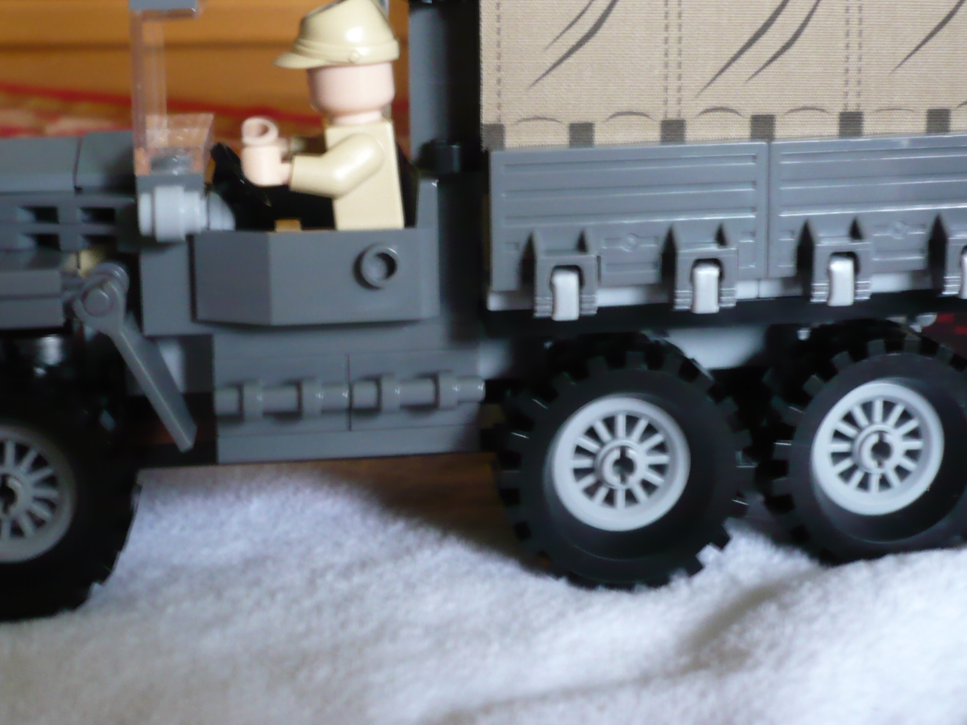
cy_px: 172
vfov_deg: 26.6
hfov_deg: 35.5
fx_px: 1509
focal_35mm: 54
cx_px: 439
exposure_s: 1/10
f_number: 2.8
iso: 200
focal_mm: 5.8
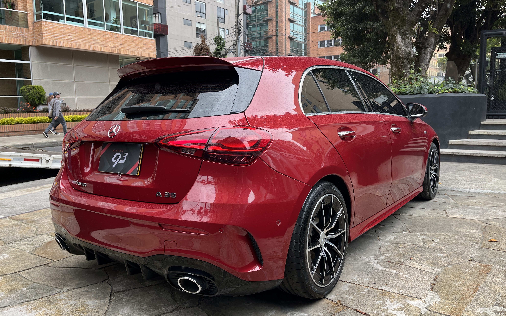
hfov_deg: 66.5
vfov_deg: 44.5
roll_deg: +0.9
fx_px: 386
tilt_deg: -8.0
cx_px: 249
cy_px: 159
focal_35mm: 28
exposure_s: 1/483
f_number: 1.6
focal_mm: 5.1
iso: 50
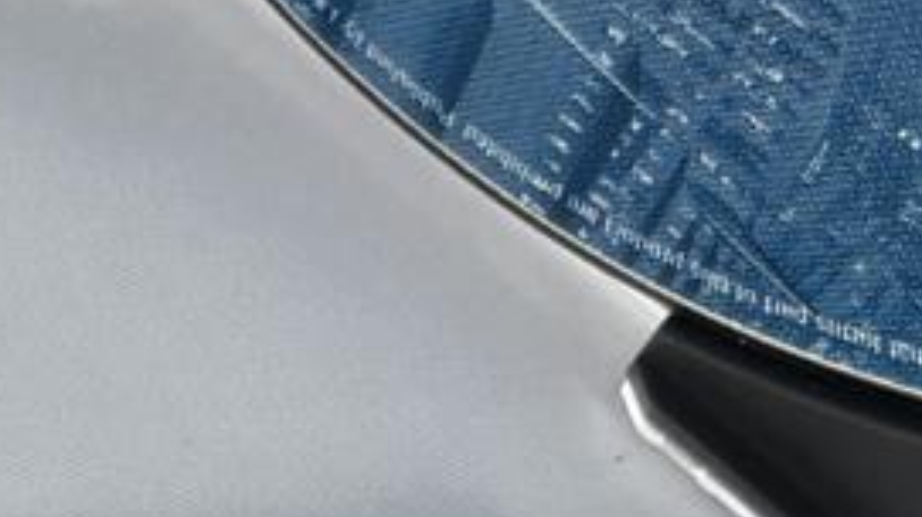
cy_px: 1163
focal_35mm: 107
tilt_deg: -79.6
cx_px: -374
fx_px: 2614
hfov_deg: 18.2
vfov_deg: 10.1
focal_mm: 5.1
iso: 40
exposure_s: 1/178
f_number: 1.6
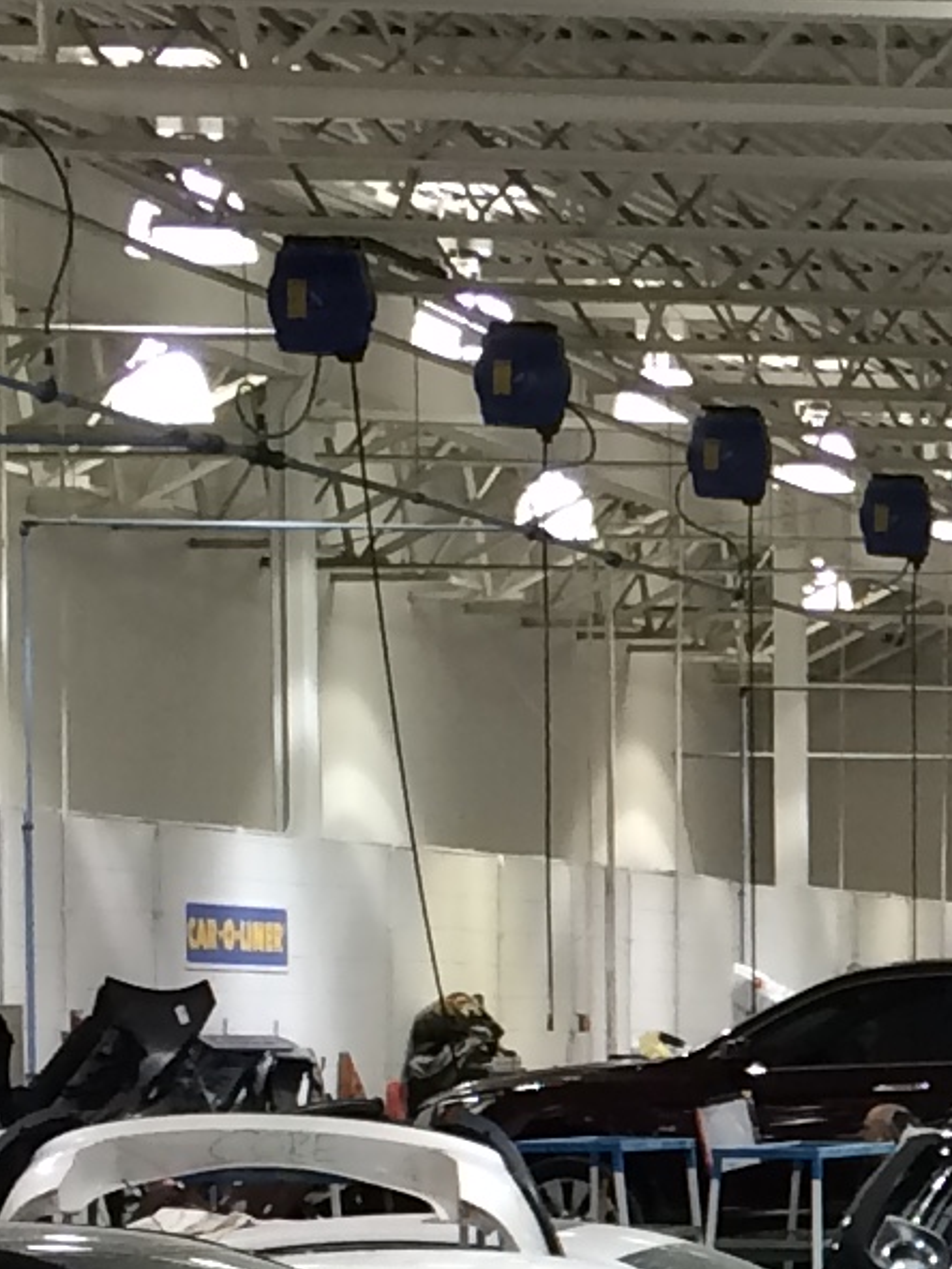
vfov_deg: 12.1
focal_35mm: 160
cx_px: 1943
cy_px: 1505
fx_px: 5867
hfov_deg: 8.7
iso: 50
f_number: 2.2
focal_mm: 4.15
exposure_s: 1/30
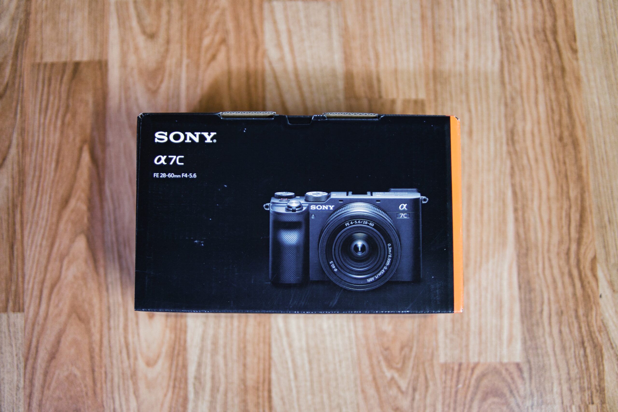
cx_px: 309
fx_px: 772
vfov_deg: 29.9
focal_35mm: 45
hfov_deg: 43.6
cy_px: 206
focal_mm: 30
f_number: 1.4
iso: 400
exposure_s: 1/40
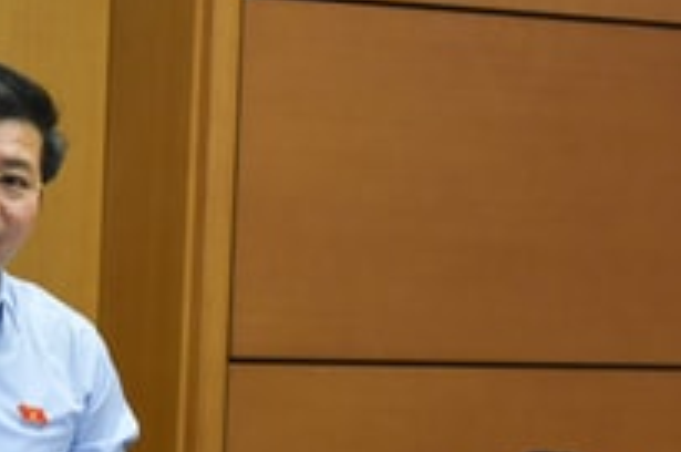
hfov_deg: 9.7
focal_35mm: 211
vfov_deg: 6.5
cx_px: -96
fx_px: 3985
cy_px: 396
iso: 4000
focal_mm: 80
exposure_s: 1/250
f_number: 2.8
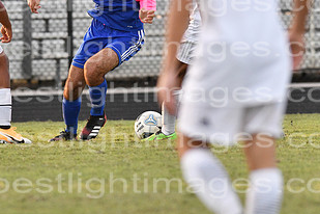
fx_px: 7511
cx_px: 126
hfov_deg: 2.4
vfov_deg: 1.6
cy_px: 26
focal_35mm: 845
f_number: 4
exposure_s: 1/1000
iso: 1600
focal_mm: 300
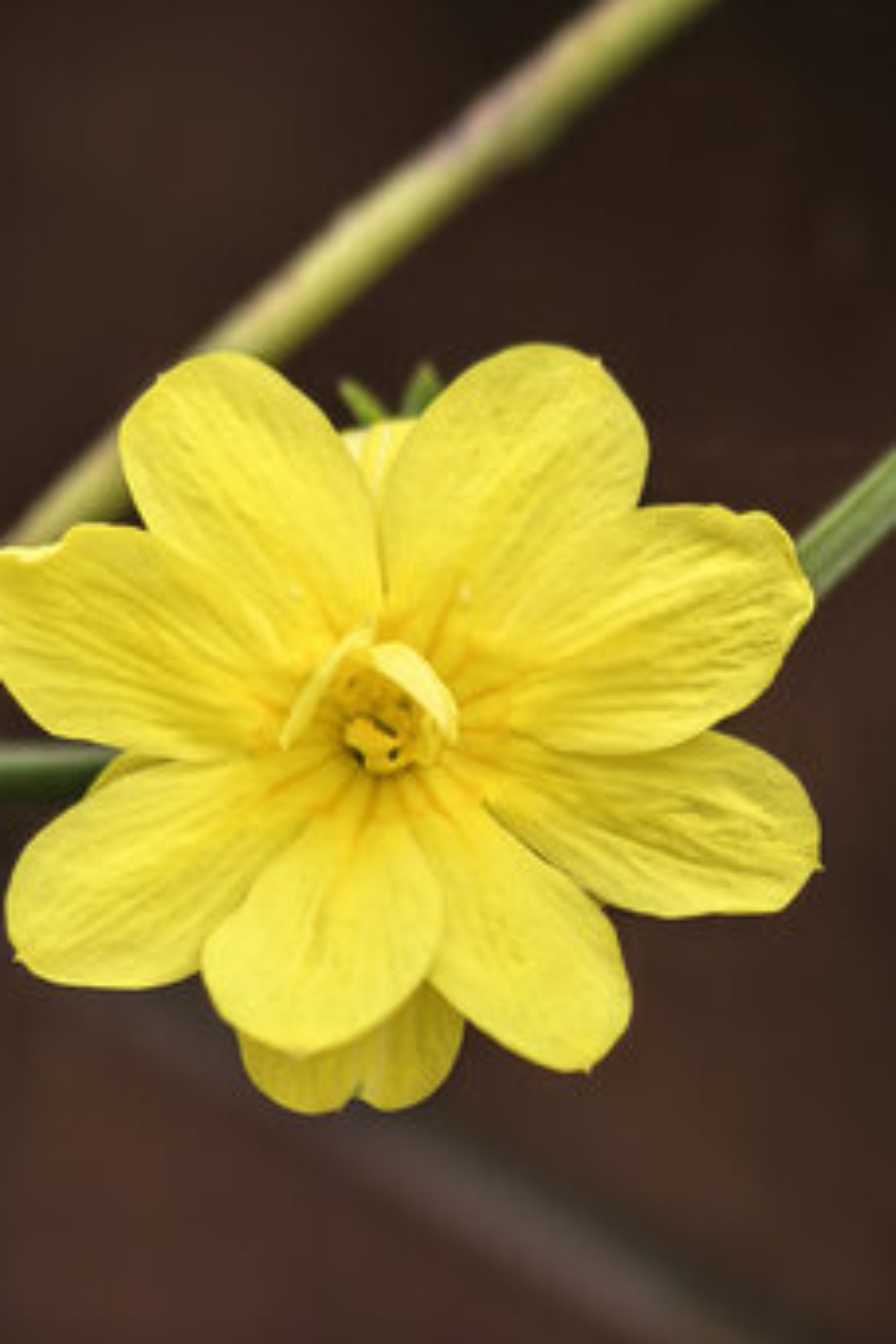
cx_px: 444
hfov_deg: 9.8
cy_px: 672
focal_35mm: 140
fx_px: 5226
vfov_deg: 14.7
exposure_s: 1/820
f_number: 2.1
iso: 50
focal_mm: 15
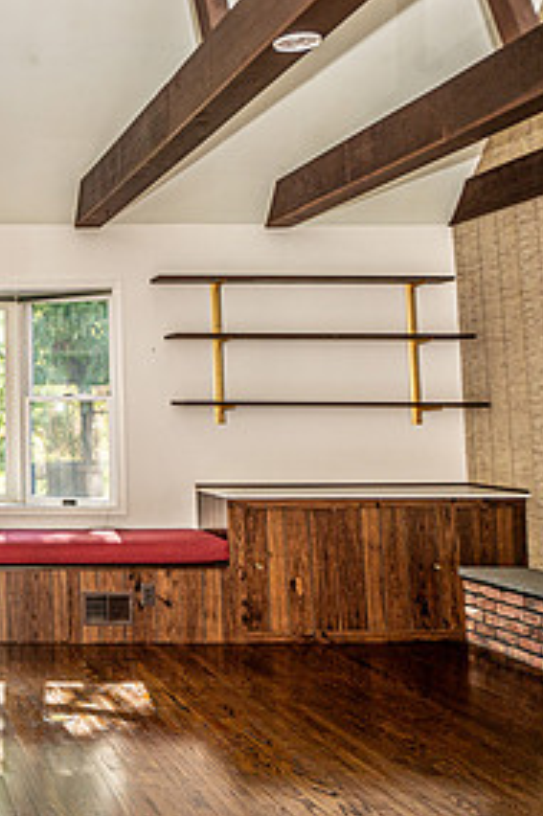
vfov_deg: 39.9
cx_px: -112
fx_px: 1110
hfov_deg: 24.8
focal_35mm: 49
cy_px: 276
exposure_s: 1/200
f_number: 4.5
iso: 400
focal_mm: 24
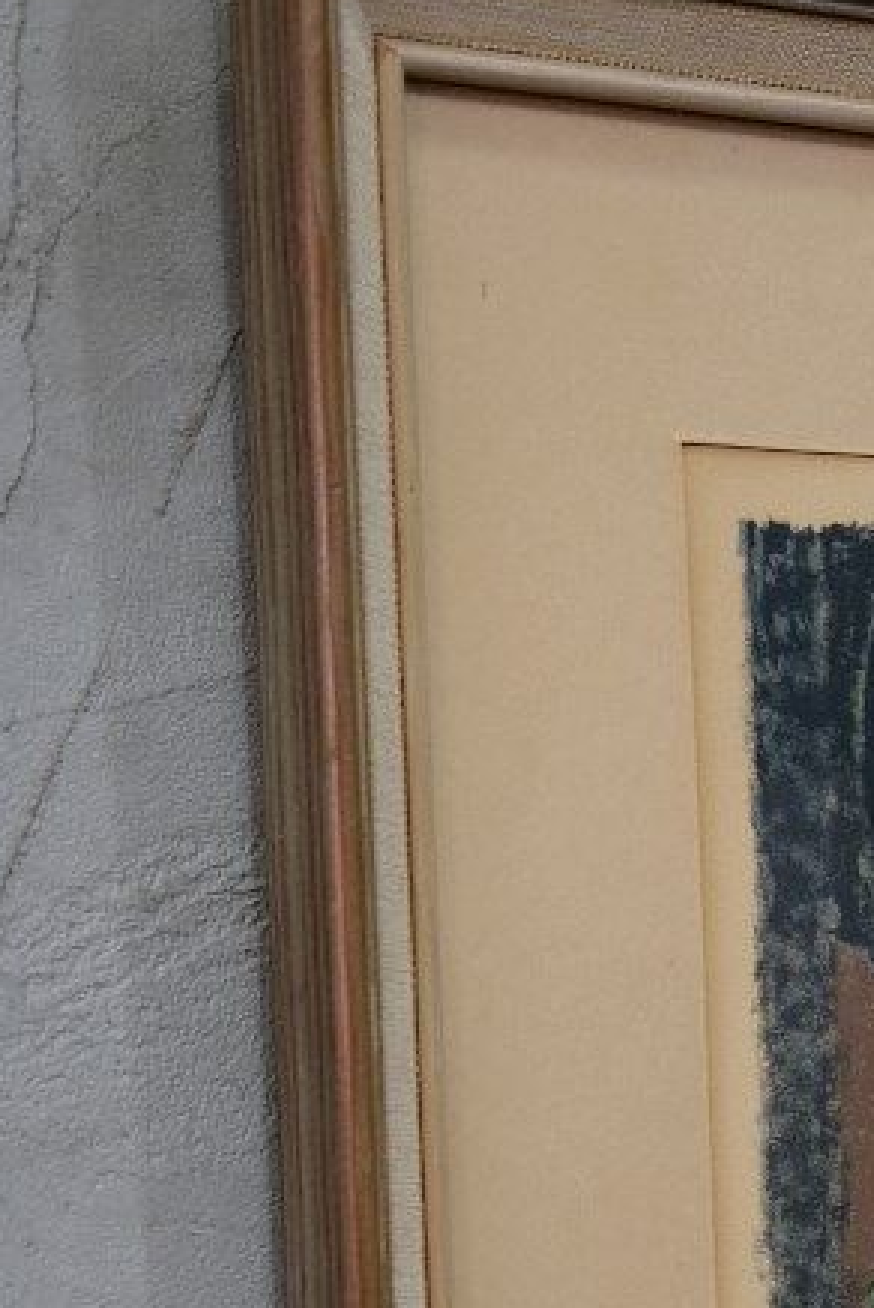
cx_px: 1101
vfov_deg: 15.4
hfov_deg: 10.5
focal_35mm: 128
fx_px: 4654
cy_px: 1589
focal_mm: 29.2
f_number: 4
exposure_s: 1/42
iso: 640
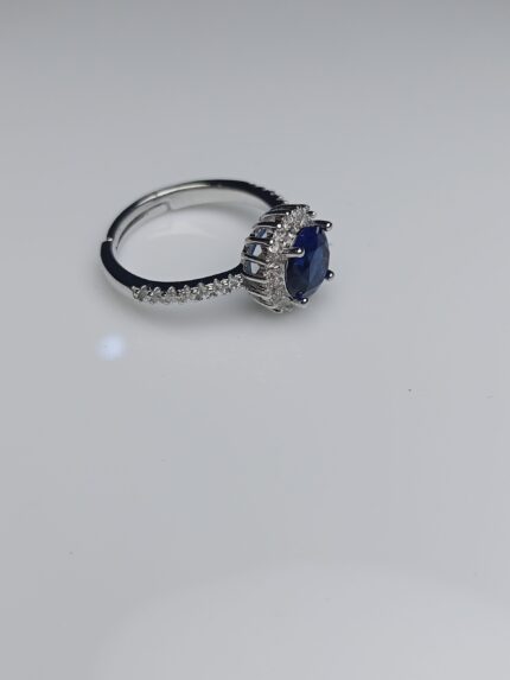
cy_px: 340
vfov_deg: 51.3
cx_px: 255
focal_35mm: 36
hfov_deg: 39.7
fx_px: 707
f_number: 1.8
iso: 50
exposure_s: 1/527
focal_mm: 3.98
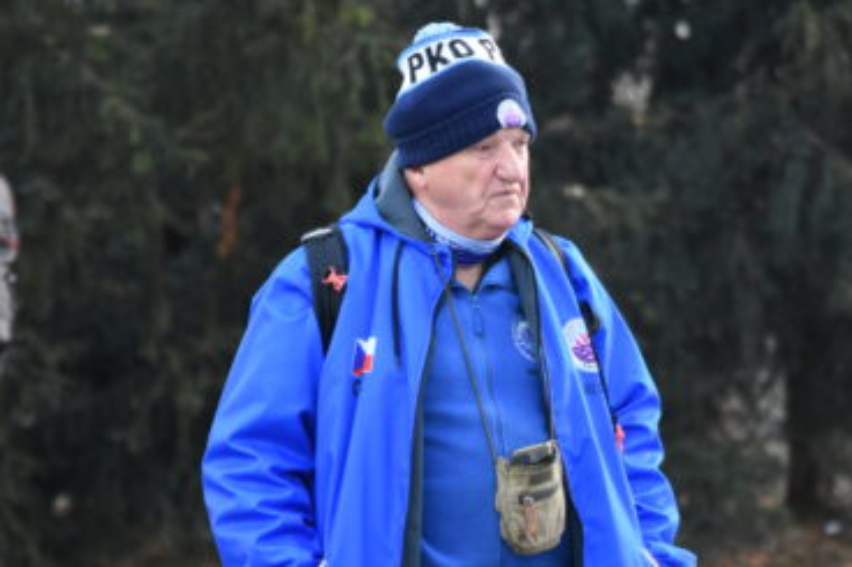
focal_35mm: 304
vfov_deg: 4.5
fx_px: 7183
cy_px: 308
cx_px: 537
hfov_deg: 6.8
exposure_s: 1/200
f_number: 4.8
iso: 1400
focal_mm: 155
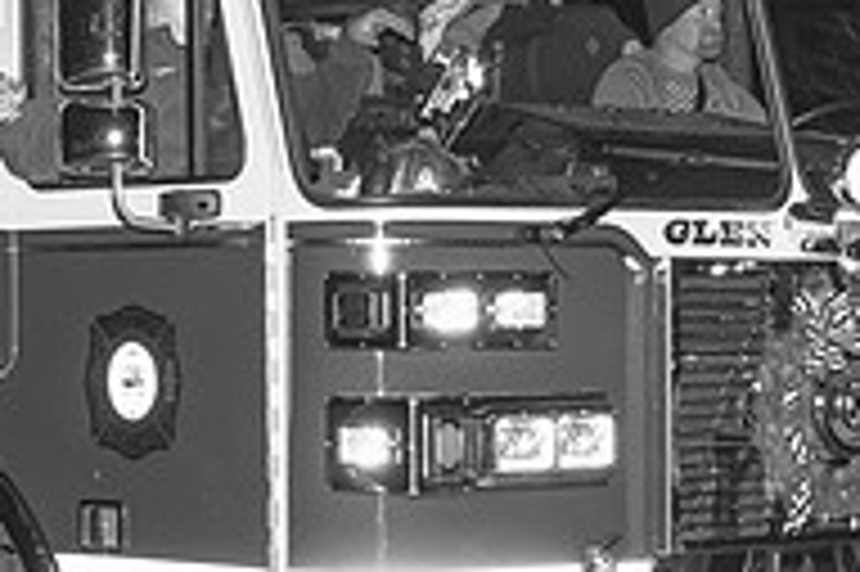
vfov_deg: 9.3
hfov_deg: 13.9
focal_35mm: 147
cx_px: 252
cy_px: 345
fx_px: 3509
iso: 1250
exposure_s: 1/250
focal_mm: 42
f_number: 7.1
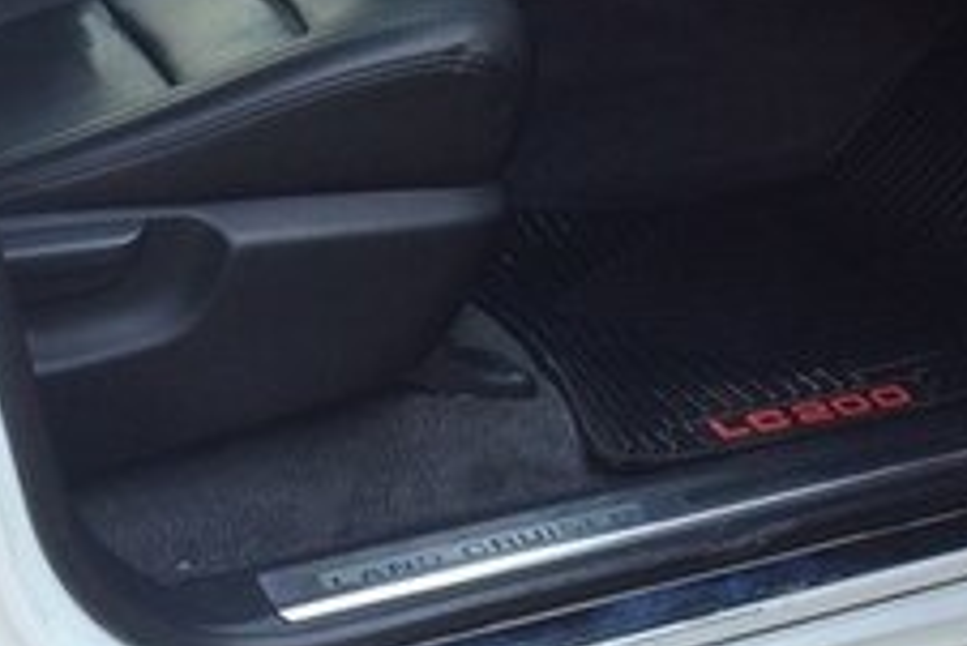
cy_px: -199
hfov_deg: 22.9
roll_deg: -1.9
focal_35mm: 88
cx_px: 697
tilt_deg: -12.1
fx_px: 2365
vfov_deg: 14.9
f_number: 2.2
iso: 32
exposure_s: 1/180
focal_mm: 4.15
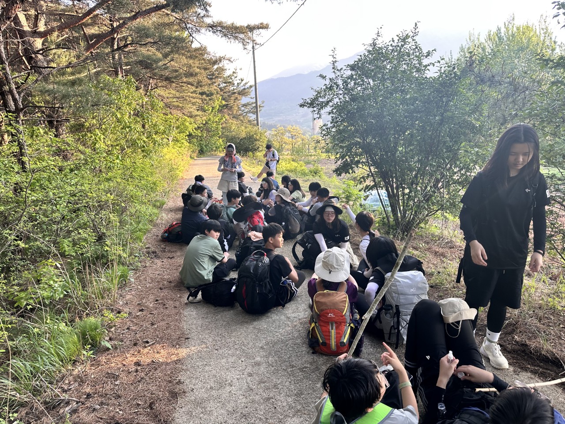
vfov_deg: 56.8
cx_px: 282
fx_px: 392
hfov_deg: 71.6
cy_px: 212
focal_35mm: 24
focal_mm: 6.86
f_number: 1.78
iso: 64
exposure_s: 1/196
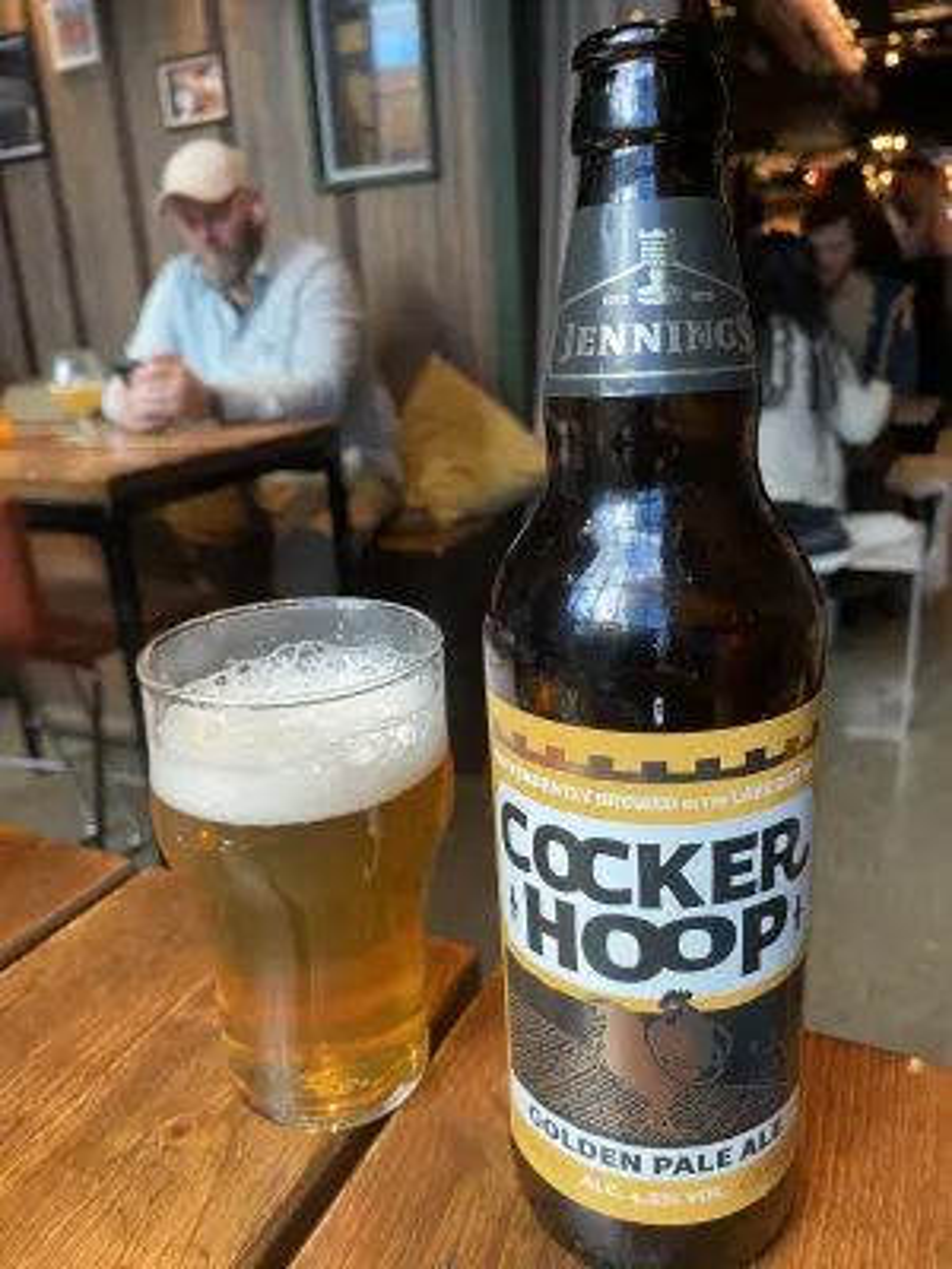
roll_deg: +3.2
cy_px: 634
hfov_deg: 53.1
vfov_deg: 67.3
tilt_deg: -17.1
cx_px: 476
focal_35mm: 26
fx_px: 953
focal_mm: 4.25
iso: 160
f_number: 1.8
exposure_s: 1/50
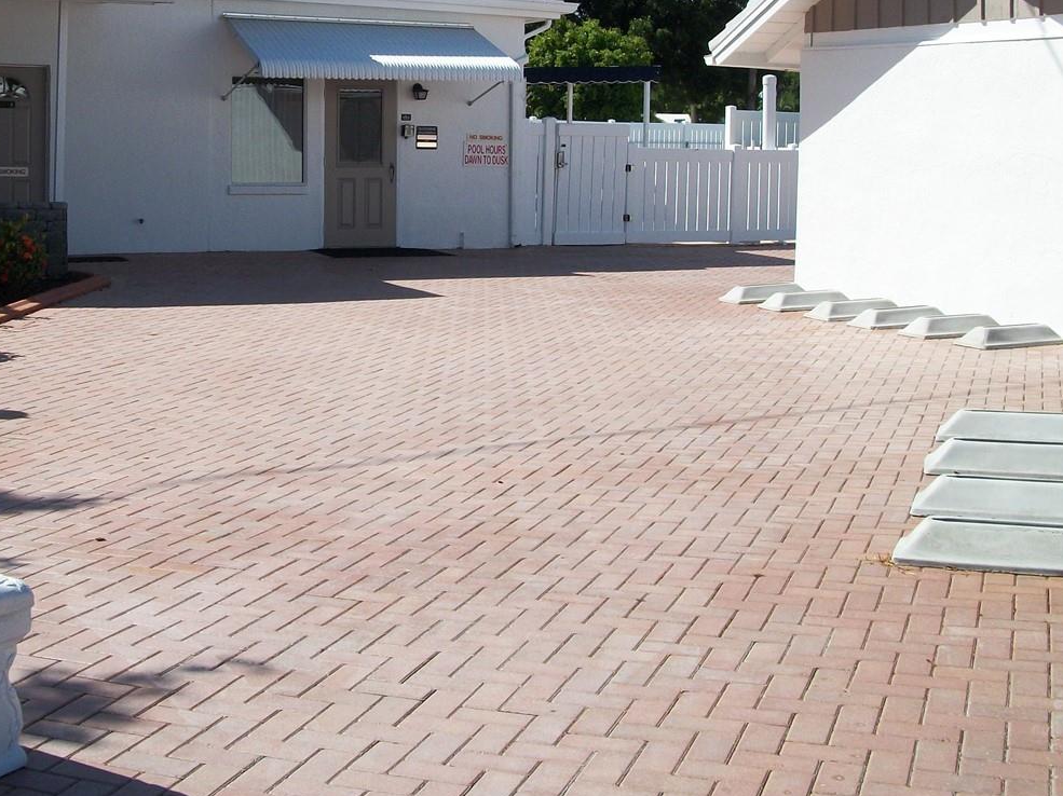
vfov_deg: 27.7
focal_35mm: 52
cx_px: 405
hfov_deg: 36.6
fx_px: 1596
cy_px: 214
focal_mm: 5.7
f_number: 8.8
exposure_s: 1/250
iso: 80
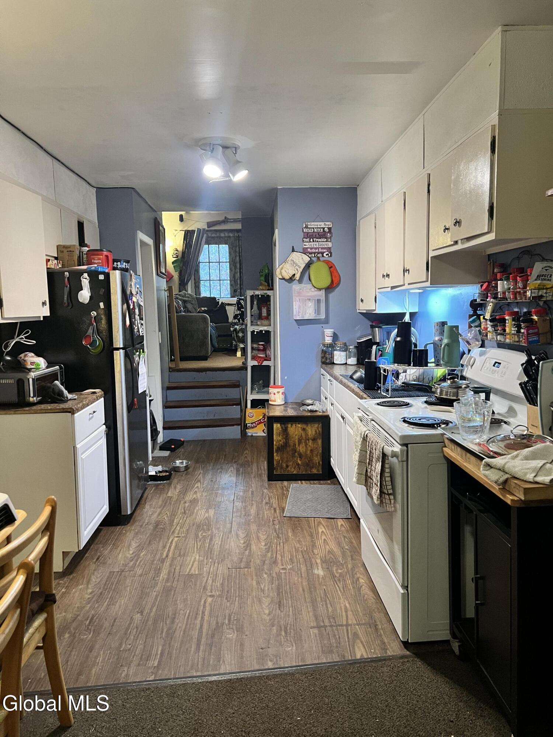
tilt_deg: -6.4
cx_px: 276
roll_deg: +1.4
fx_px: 554
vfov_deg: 67.3
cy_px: 368
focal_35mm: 26
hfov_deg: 53.1
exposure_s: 1/60
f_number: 1.5
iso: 320
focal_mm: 5.7
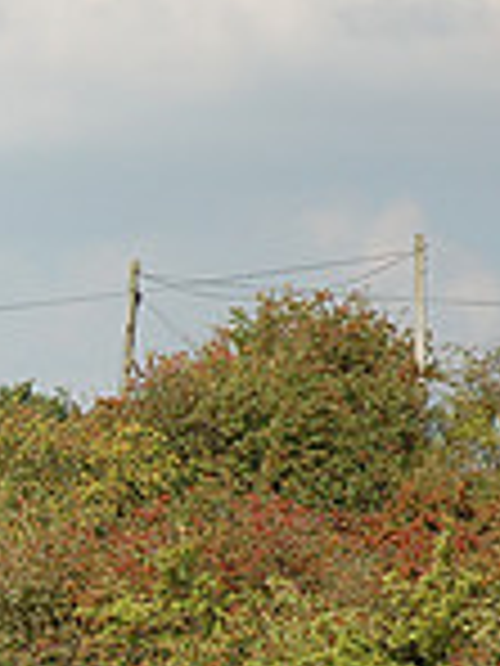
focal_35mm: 271
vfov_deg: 7.3
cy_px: 634
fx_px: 5219
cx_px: -734
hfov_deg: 5.3
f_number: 4.5
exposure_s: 1/1000
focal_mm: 48
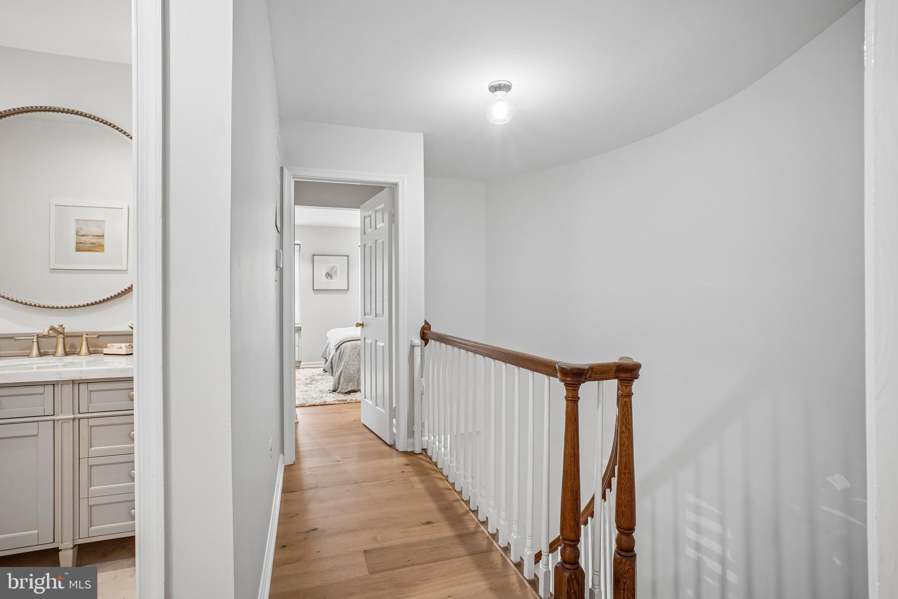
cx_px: 449
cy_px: 300
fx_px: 412
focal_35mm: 16
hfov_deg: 95.0
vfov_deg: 72.0
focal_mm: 11
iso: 500
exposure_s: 1/8
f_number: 8
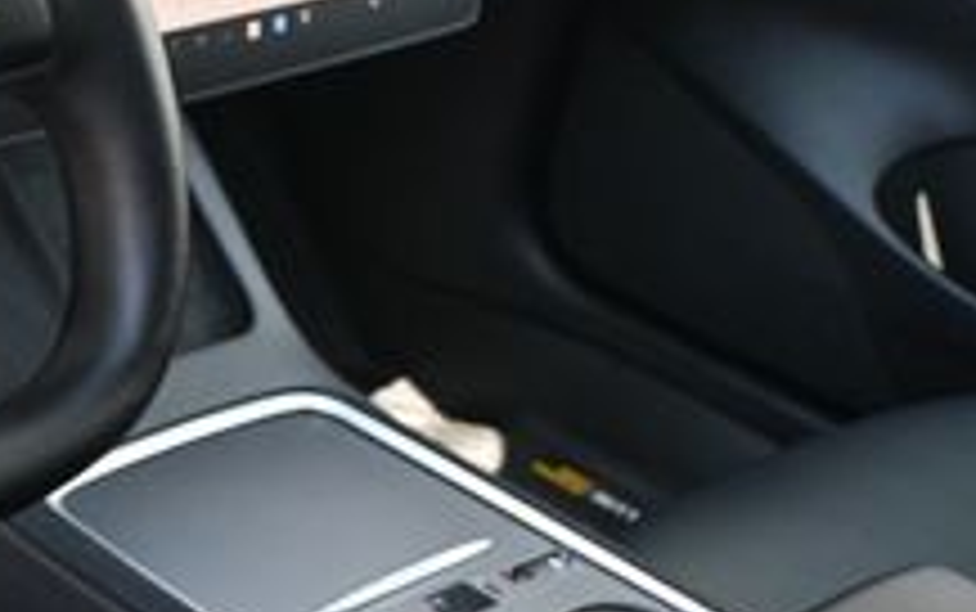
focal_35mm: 88
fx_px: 2336
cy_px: 369
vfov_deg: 14.9
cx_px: -207
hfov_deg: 21.8
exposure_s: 1/160
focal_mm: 19.5
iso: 400
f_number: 3.8
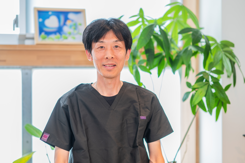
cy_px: 82
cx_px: 122
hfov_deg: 23.9
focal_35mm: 85
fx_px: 578
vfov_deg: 16.1
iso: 400
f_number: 2
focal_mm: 85
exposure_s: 1/160
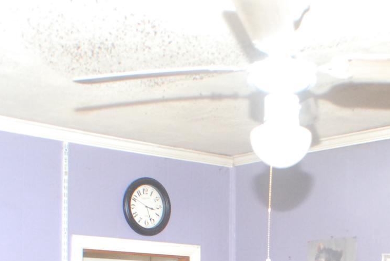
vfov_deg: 15.8
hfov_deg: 24.4
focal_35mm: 83
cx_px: 252
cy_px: 317
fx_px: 900
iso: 1600
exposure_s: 1/60
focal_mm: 20
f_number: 4
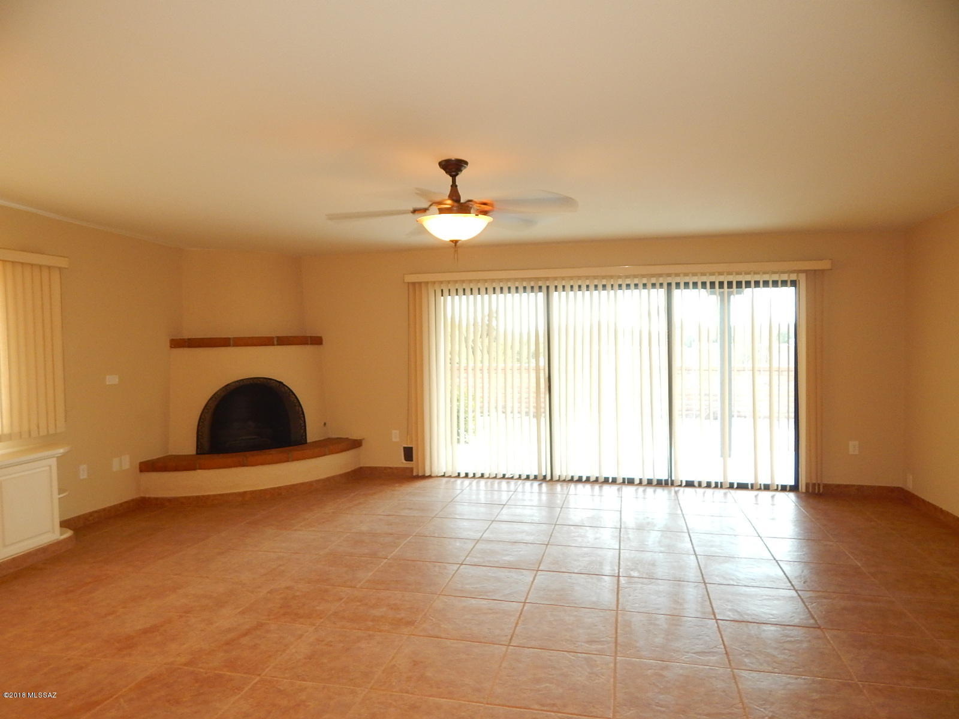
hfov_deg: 76.4
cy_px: 360
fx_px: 609
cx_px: 480
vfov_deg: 61.1
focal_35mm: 22
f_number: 3
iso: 180
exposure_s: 1/30
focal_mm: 4
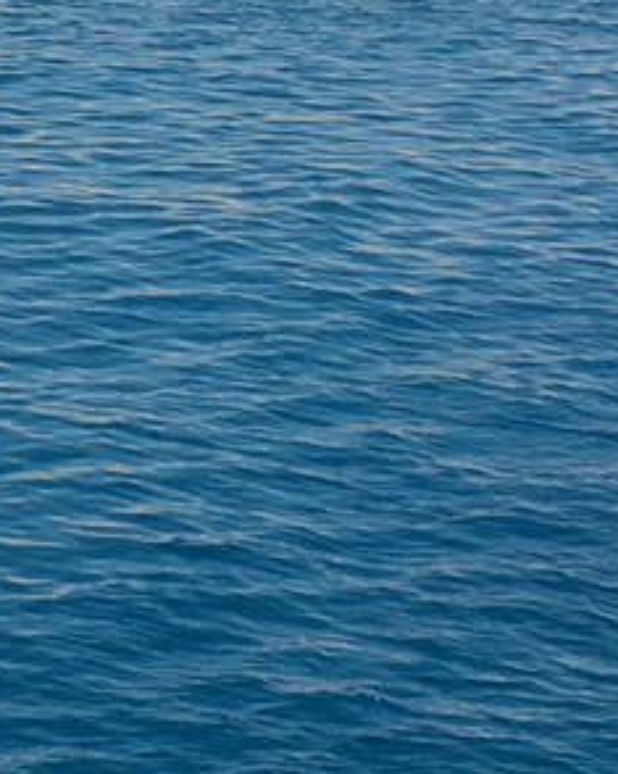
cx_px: -137
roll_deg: -0.8
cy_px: -226
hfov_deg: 9.9
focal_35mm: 154
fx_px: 3523
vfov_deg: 12.2
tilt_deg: -3.8
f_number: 2.2
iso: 32
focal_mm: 4.15
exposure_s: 1/2933
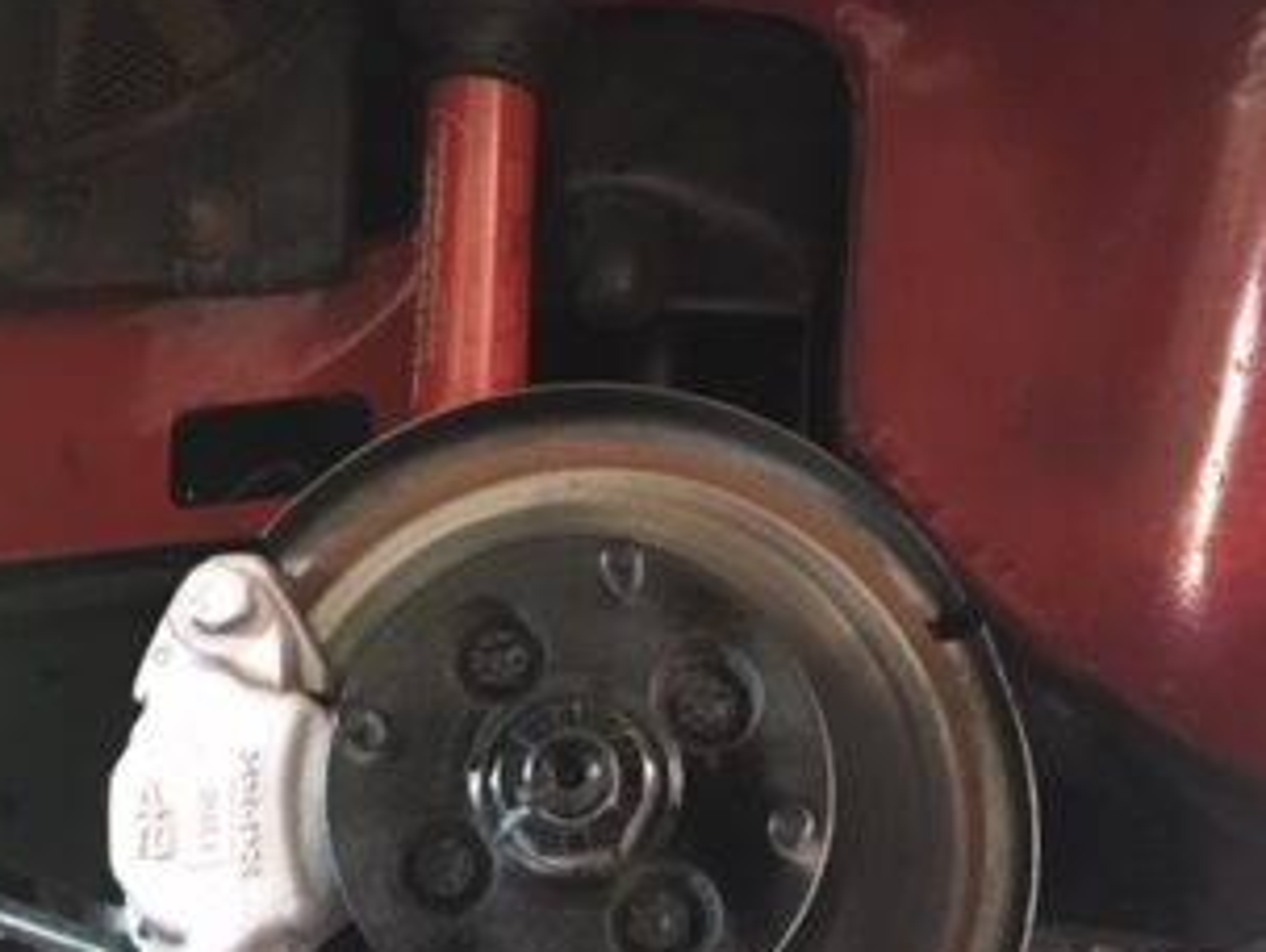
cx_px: 564
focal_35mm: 49
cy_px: 511
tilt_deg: +17.4
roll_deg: +1.3
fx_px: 1794
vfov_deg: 29.7
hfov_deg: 38.8
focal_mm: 4.15
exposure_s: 1/17
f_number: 2.2
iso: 250
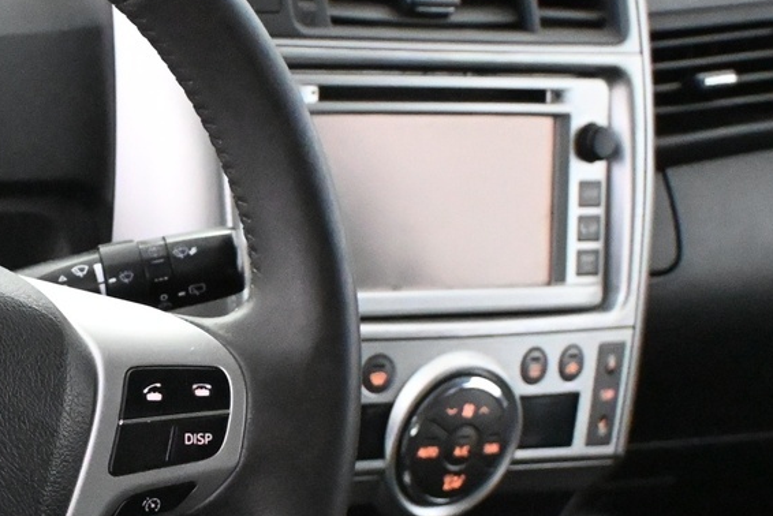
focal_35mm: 124
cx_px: -223
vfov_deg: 11.0
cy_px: 392
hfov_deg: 15.7
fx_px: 2673
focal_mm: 29
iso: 10000
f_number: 4.8
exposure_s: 1/60
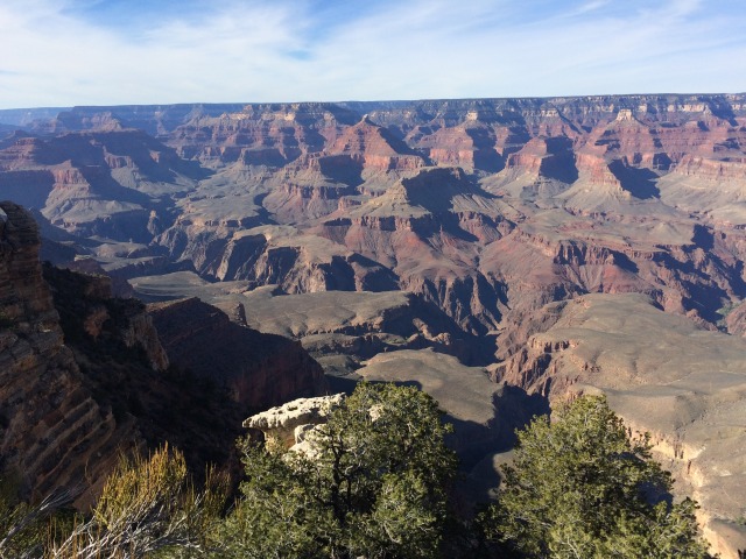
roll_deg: +0.5
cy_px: 280
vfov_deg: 48.2
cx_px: 373
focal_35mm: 29
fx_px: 625
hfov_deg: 61.7
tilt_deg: -15.9
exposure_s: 1/1953
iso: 32
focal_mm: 4.15
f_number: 2.2
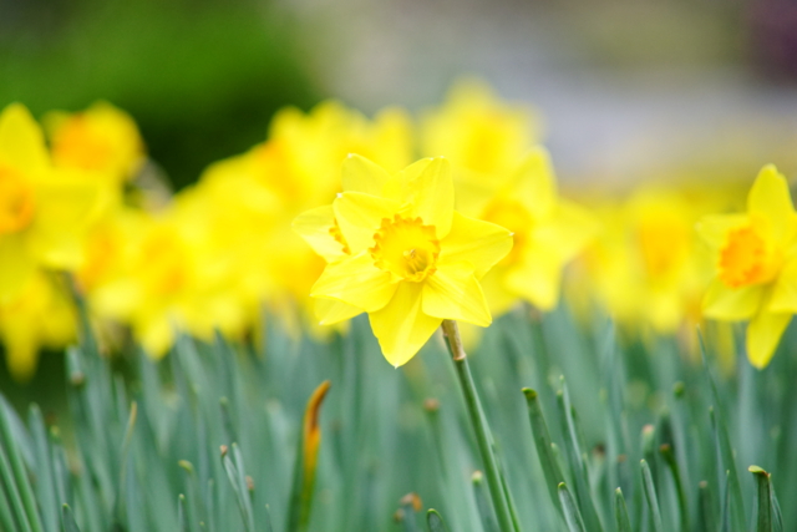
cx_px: 398
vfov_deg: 4.6
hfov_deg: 6.9
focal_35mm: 300
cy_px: 266
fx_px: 6643
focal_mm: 300
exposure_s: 1/640
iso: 1600
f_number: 8
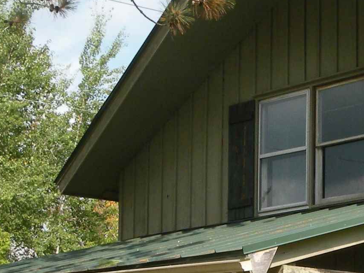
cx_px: 413
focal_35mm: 119
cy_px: 289
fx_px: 1251
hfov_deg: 16.0
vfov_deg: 12.3
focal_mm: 5.8
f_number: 7.1
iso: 64
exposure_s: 1/206
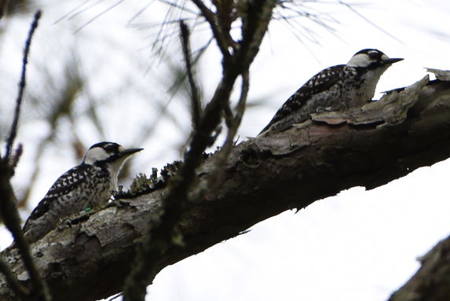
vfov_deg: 2.5
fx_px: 6980
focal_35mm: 558
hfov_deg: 3.7
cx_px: 208
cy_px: 139
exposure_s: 1/200
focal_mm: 500
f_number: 6.3
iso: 100
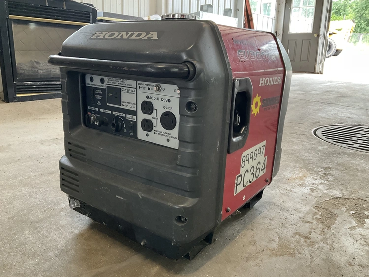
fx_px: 309
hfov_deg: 61.6
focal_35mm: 29
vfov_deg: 48.3
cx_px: 184
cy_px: 138
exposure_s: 1/60
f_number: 1.8
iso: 160
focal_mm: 3
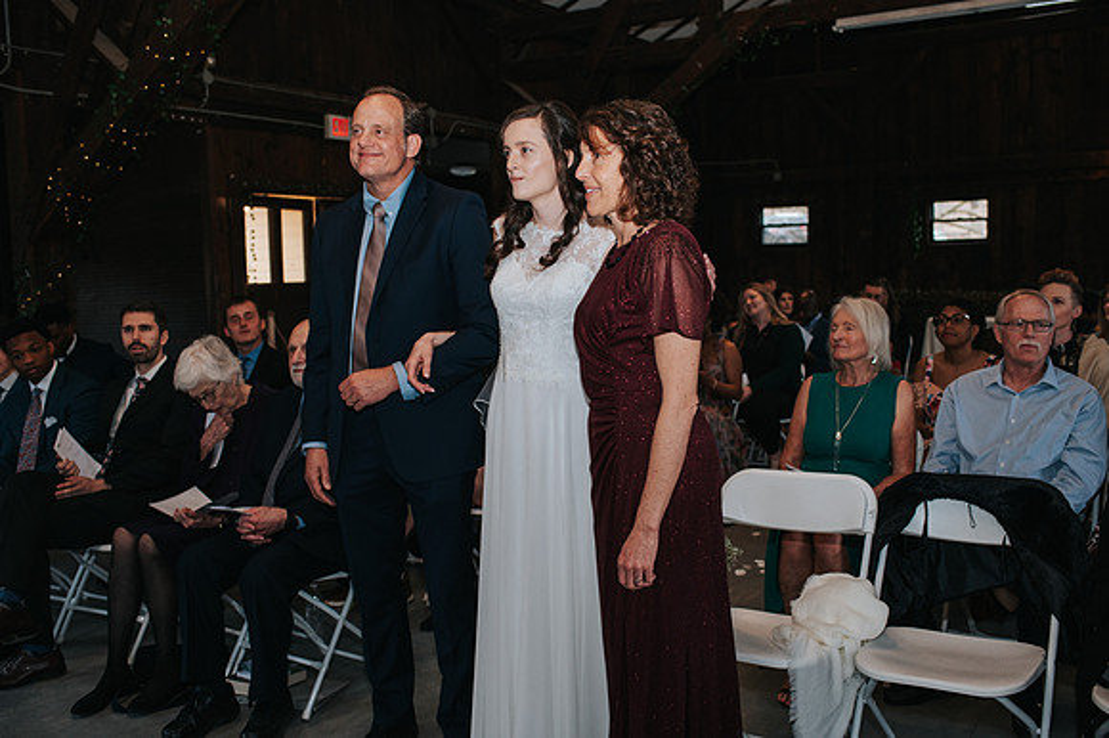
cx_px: 554
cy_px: 369
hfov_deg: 54.5
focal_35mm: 35
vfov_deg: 37.8
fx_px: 1078
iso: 1000
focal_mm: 35
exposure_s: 1/200
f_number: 3.2
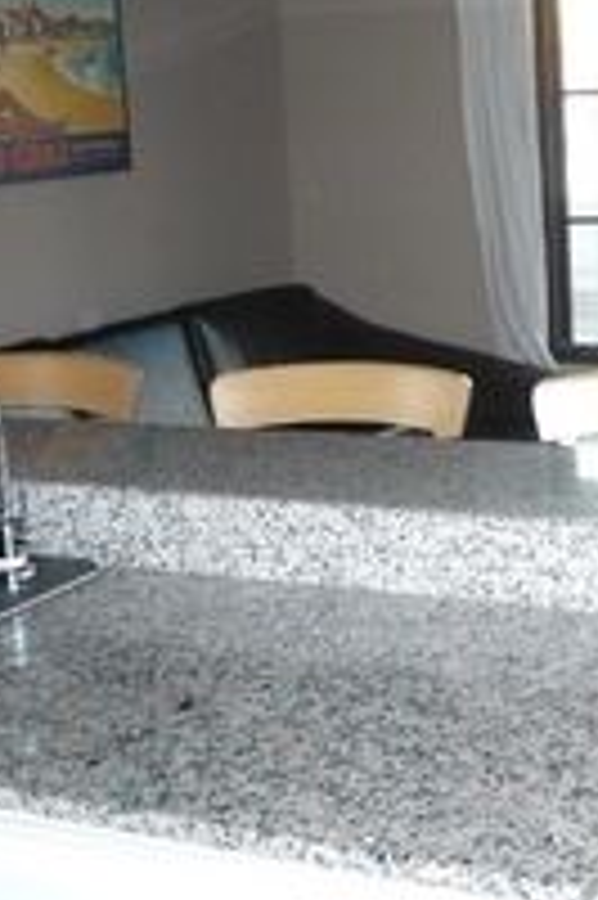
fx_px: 1672
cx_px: 504
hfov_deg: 20.0
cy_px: 369
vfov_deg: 30.0
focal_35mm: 67
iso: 500
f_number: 2.8
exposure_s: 1/30
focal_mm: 5.8
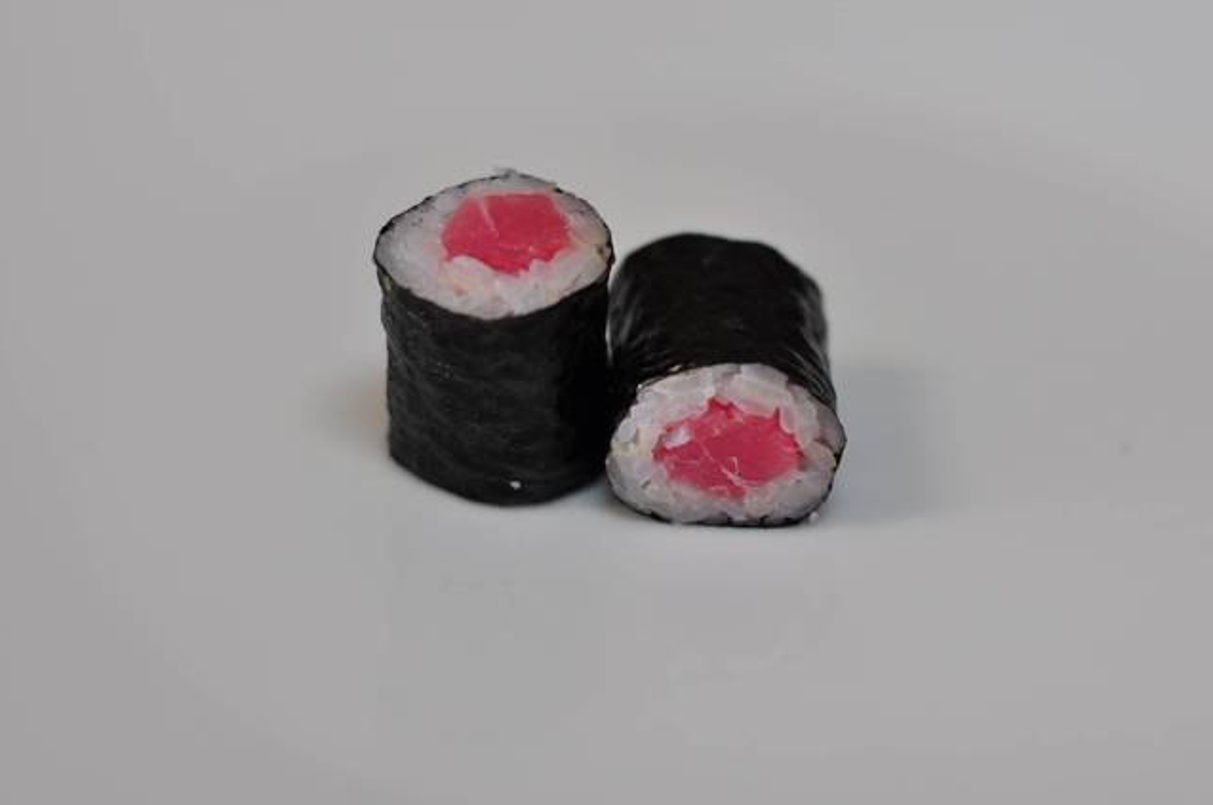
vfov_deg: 17.4
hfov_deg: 26.0
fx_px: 2625
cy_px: 388
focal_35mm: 78
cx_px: 626
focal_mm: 50
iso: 200
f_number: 2.8
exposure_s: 1/40
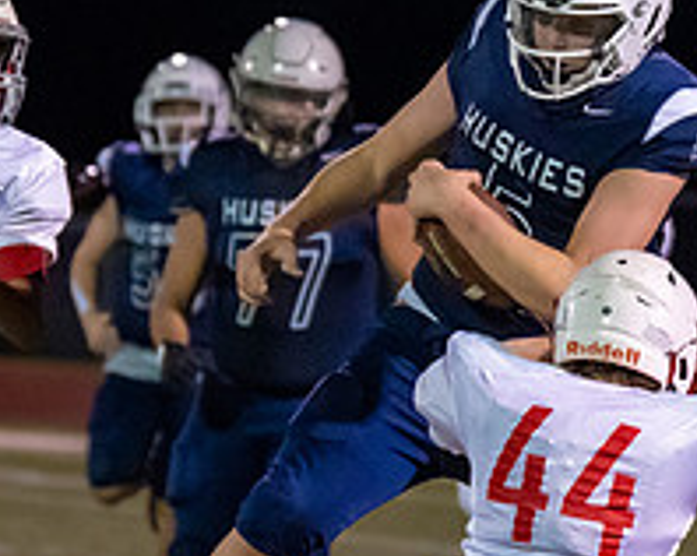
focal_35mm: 484
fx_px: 9974
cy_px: 417
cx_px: 571
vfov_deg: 3.2
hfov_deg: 4.0
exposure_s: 1/1250
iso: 6400
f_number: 2.8
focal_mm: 112
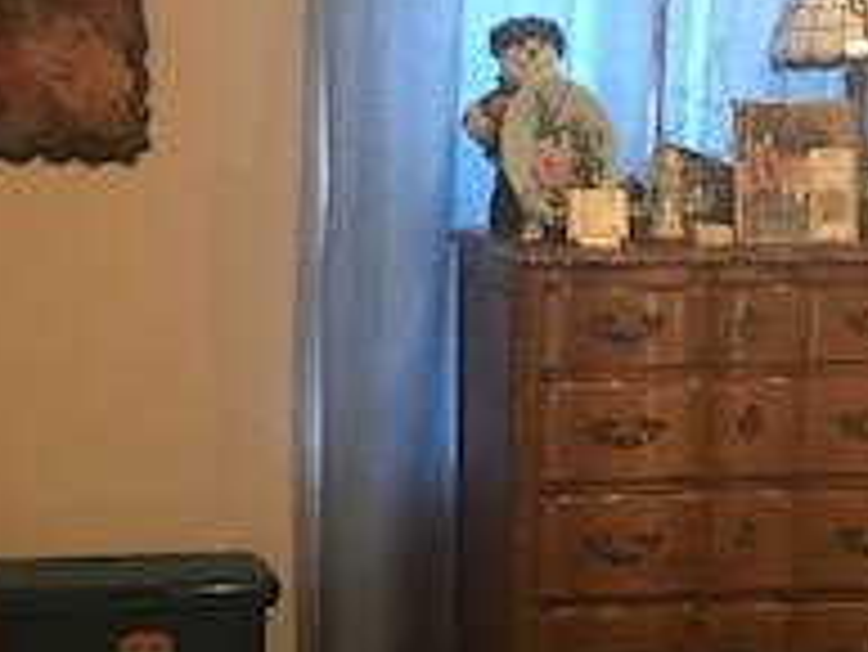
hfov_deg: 21.0
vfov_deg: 15.7
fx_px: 2333
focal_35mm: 93
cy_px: 589
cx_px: 540
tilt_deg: -12.5
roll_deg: -1.1
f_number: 1.8
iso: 100
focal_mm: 3.99
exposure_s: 1/6
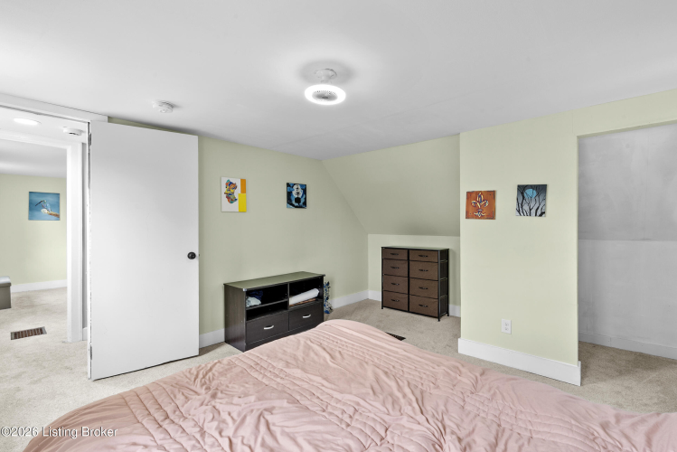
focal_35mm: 16
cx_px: 338
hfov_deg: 96.7
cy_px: 226
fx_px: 301
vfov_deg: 73.8
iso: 400
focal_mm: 16
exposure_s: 1.3
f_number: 11
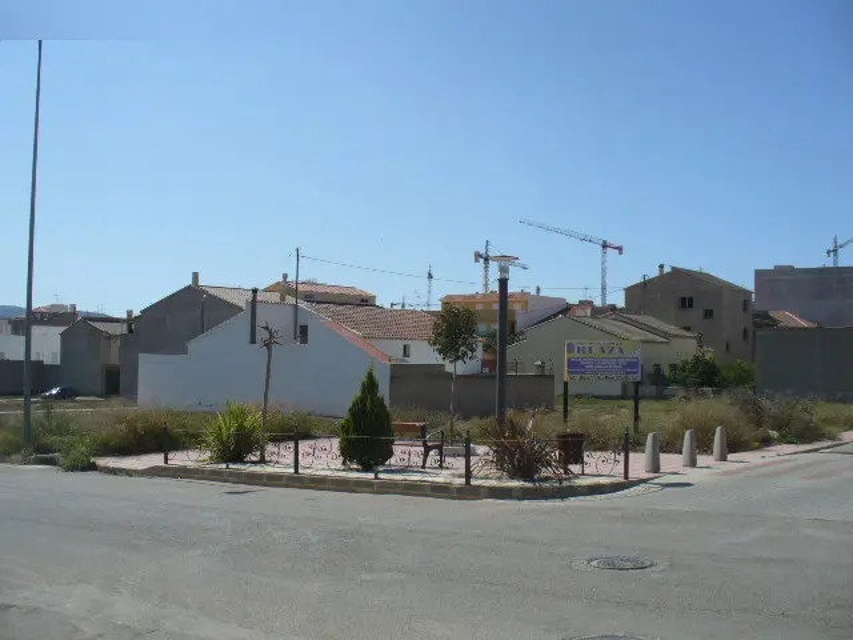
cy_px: 320
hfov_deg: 47.9
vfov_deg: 36.8
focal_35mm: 39
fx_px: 961
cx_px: 426
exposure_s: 1/640
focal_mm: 6.1
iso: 80
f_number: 5.6
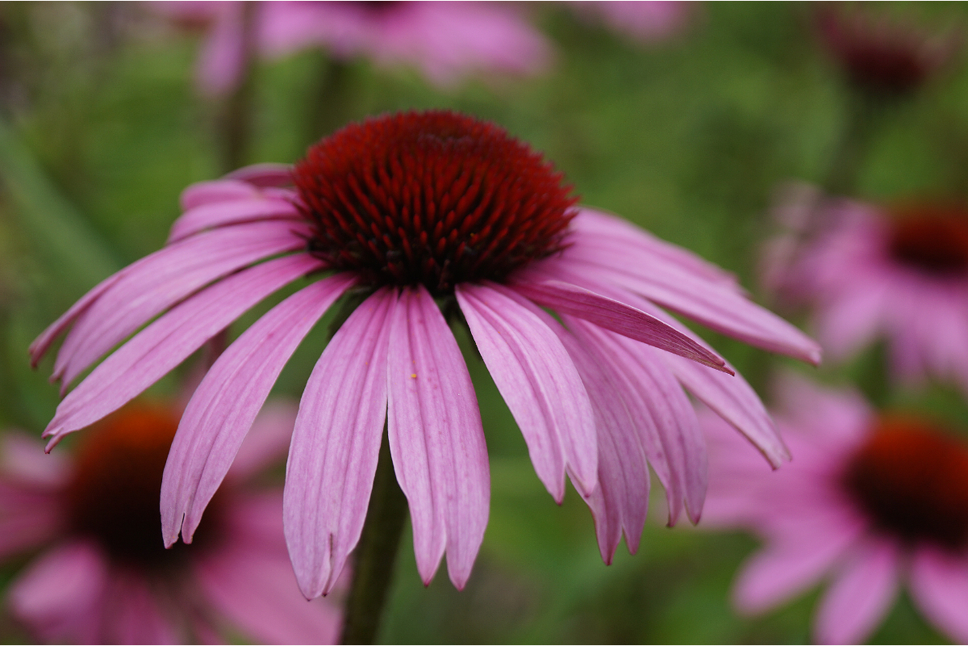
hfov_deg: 24.6
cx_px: 484
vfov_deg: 16.6
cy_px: 323
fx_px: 2218
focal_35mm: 82
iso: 100
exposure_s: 1/250
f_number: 6.3
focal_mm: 55
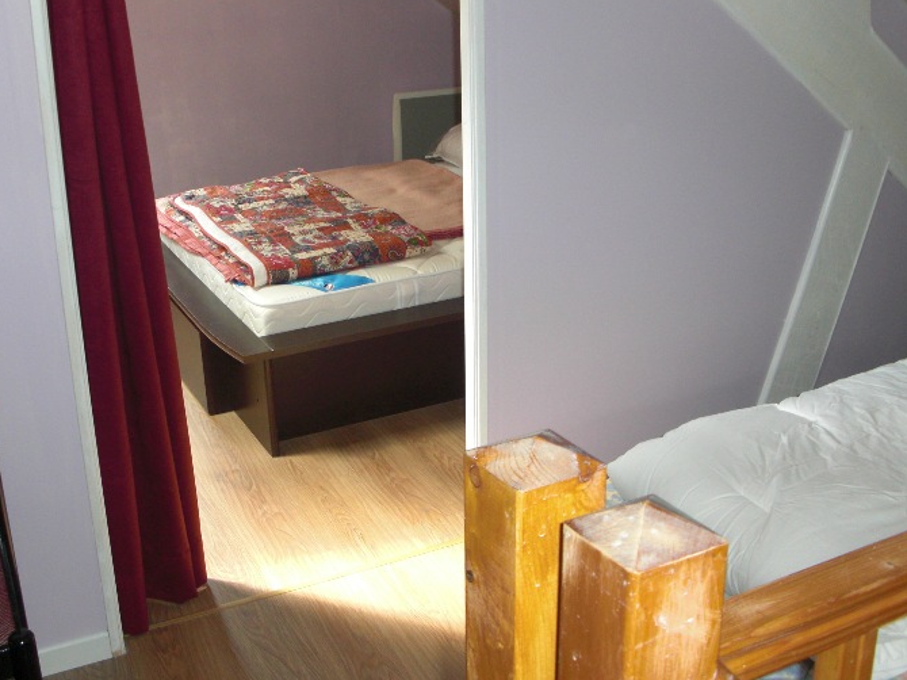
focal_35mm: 43
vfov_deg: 33.6
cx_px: 395
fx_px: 1126
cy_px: 307
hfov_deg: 43.8
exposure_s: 1/60
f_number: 2.8
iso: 200
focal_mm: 6.3
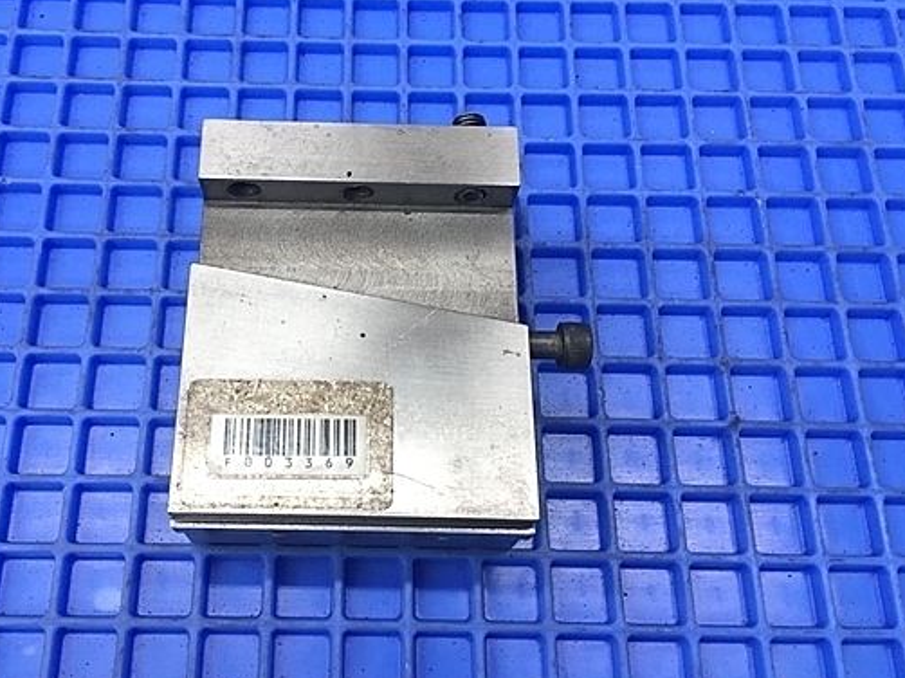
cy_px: 299
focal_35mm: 37
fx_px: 967
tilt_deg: -67.2
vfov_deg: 38.6
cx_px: 353
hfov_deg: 49.8
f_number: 2.2
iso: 80
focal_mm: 4.15
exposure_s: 1/30
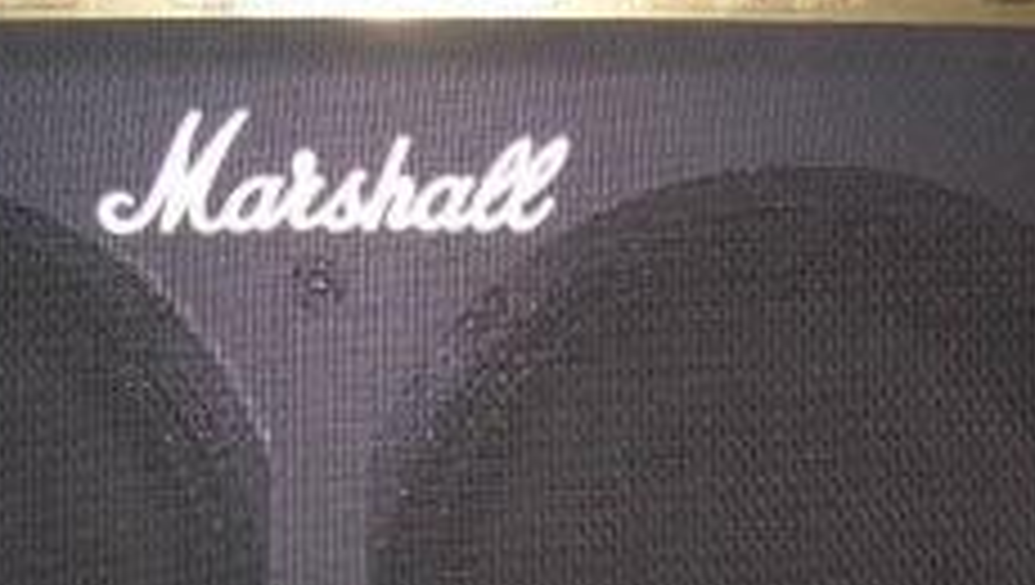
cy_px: 475
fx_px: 1978
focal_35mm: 72
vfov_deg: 16.7
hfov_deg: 29.2
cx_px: 364
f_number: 2.9
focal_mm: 5.7
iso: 50
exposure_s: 1/60.1
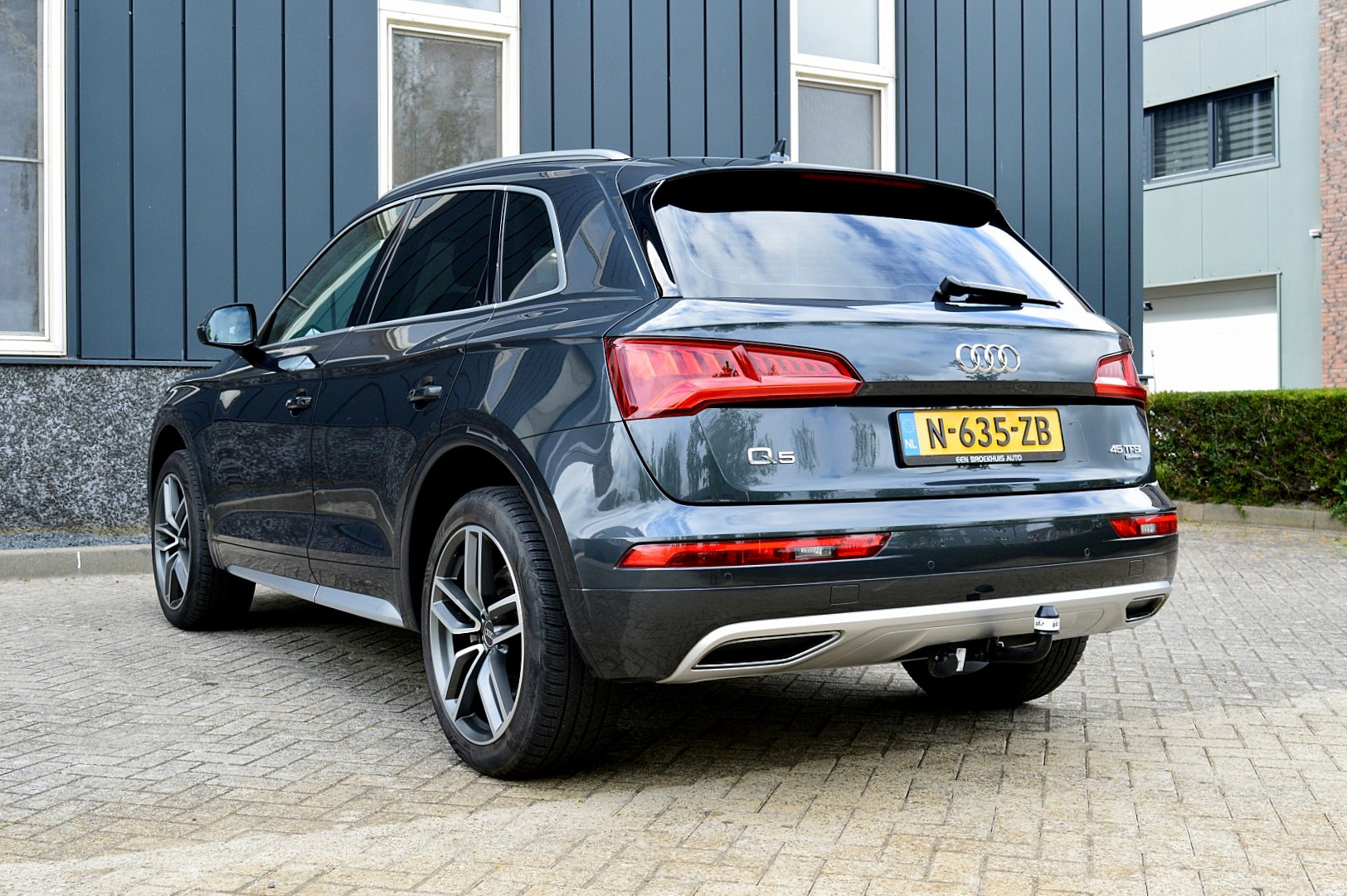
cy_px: 448
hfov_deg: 46.4
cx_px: 674
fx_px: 1570
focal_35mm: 42
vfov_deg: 31.8
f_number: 9
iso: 400
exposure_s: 1/125
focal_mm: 28
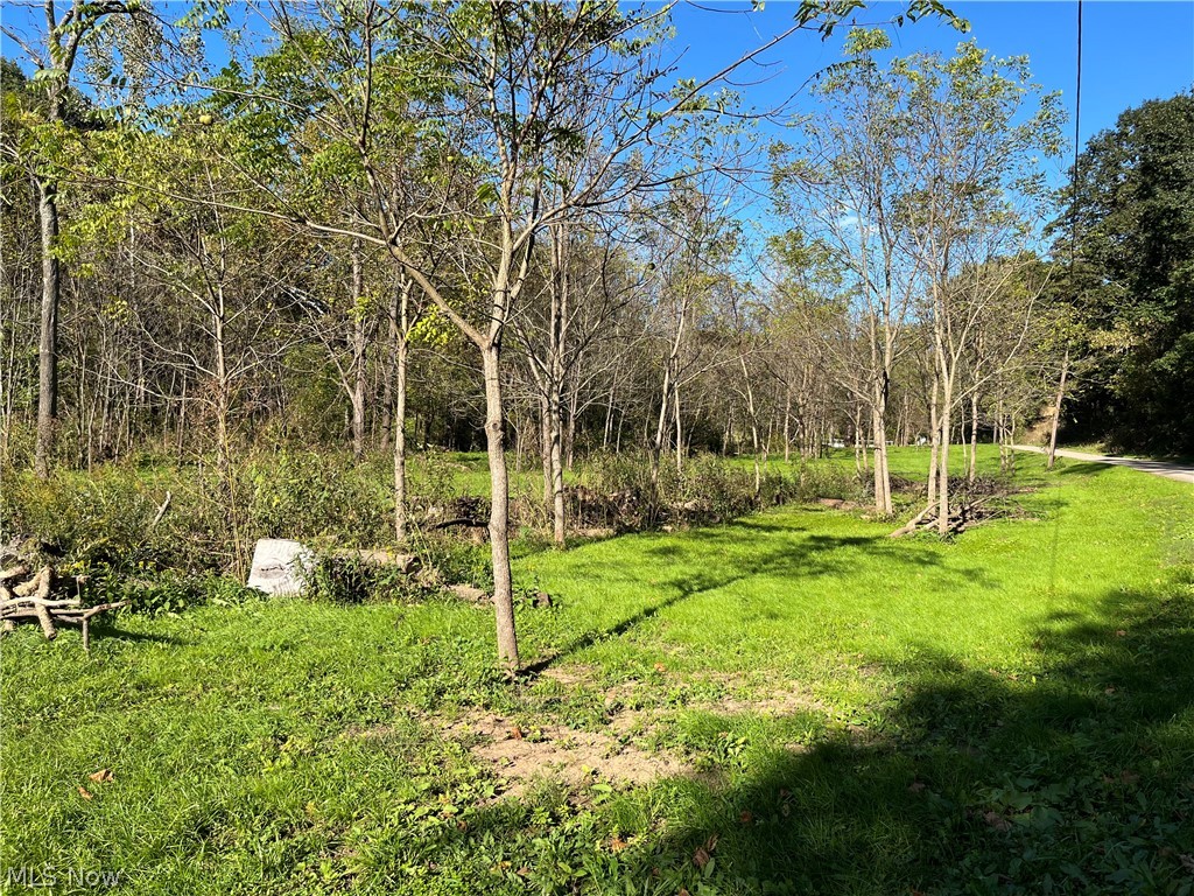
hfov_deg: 67.3
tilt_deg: -1.5
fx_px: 897
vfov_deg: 53.1
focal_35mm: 26
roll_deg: -1.3
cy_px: 448
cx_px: 597
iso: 50
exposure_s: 1/1721
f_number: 1.6
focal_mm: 5.1
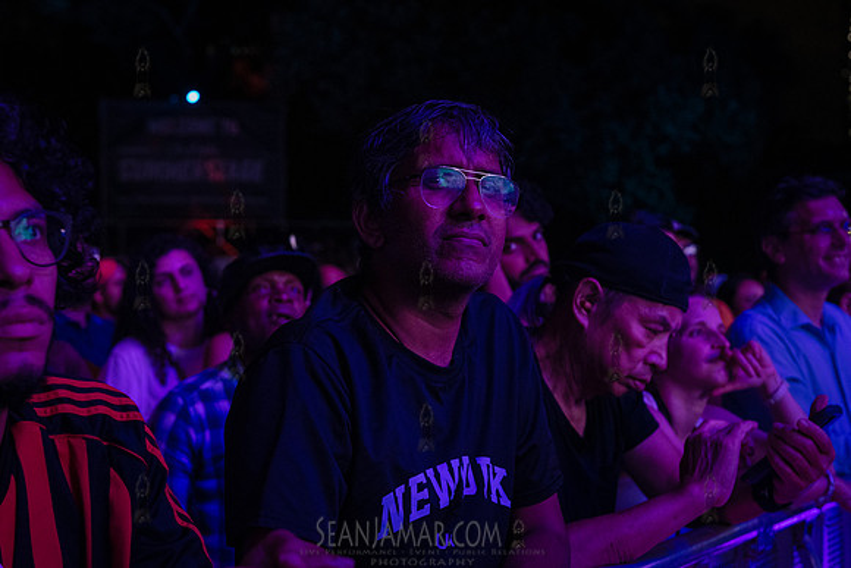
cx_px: 455
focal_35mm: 62
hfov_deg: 32.5
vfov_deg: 22.0
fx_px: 1458
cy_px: 286
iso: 5000
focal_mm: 55
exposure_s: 1/200
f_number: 4
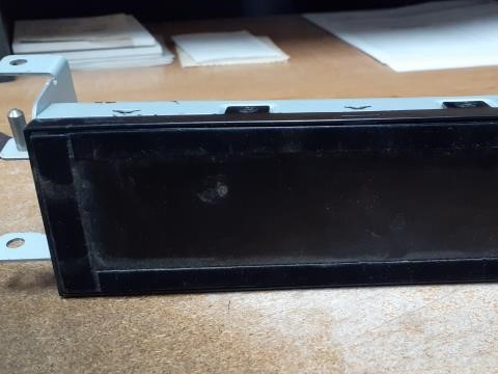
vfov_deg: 31.9
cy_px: 253
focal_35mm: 45
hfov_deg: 41.2
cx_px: 357
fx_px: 647
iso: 250
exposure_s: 1/40
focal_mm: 3.6
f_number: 1.9
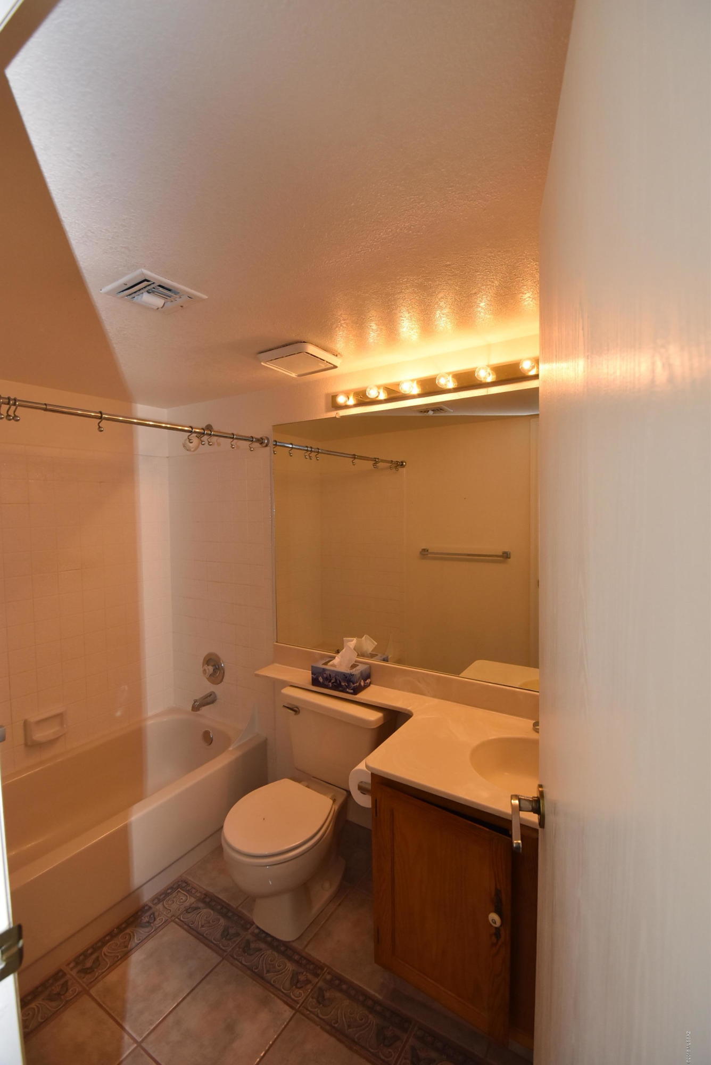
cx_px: 356
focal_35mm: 15
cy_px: 532
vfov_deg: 100.4
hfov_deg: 77.4
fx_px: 444
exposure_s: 1/125
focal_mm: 10
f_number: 5.6
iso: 800
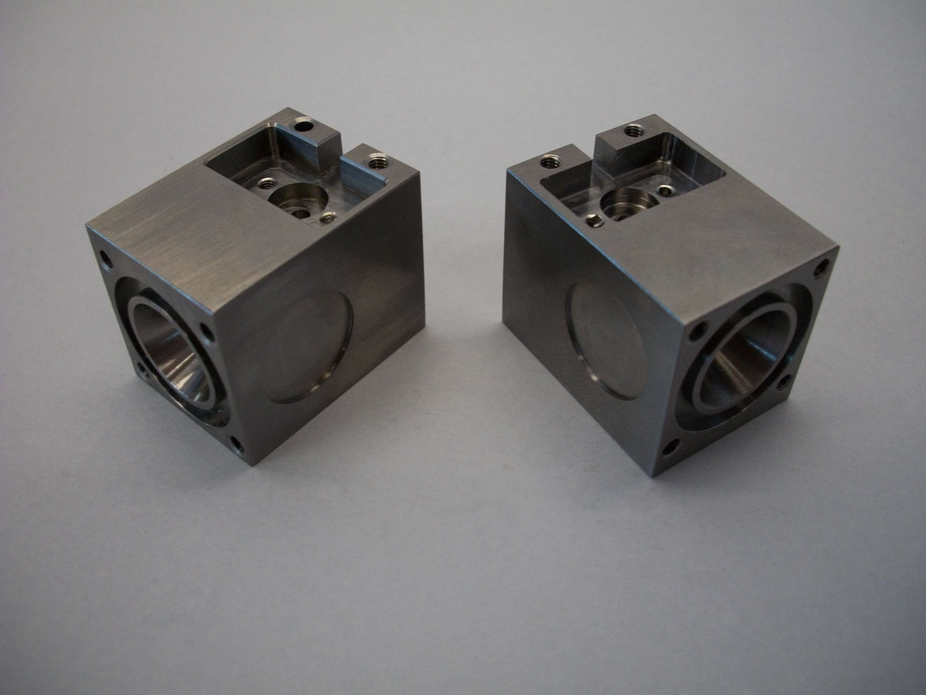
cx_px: 463
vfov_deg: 40.7
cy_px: 348
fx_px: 936
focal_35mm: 35
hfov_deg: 52.6
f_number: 3.1
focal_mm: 6.3
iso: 160
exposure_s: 1/60
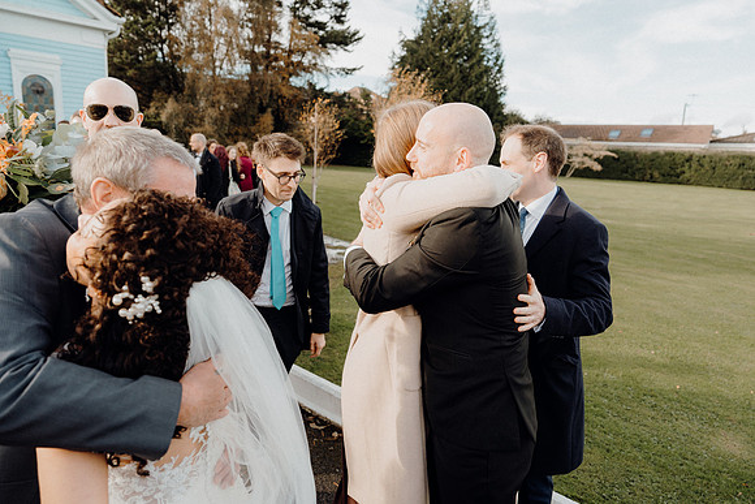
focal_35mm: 24
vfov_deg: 53.2
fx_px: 503
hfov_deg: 73.7
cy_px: 252
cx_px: 378
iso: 160
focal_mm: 24
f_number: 3.5
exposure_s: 1/400
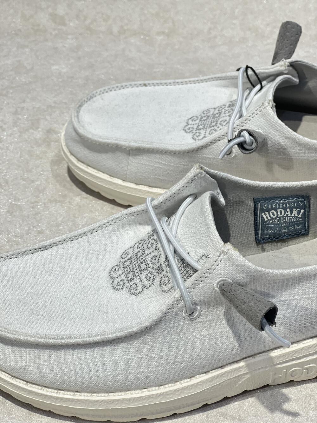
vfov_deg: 25.3
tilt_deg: -41.3
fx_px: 940
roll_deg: +1.7
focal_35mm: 77
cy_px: 212
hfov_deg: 19.1
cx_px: 158
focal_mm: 9
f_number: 2.8
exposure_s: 1/100
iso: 100
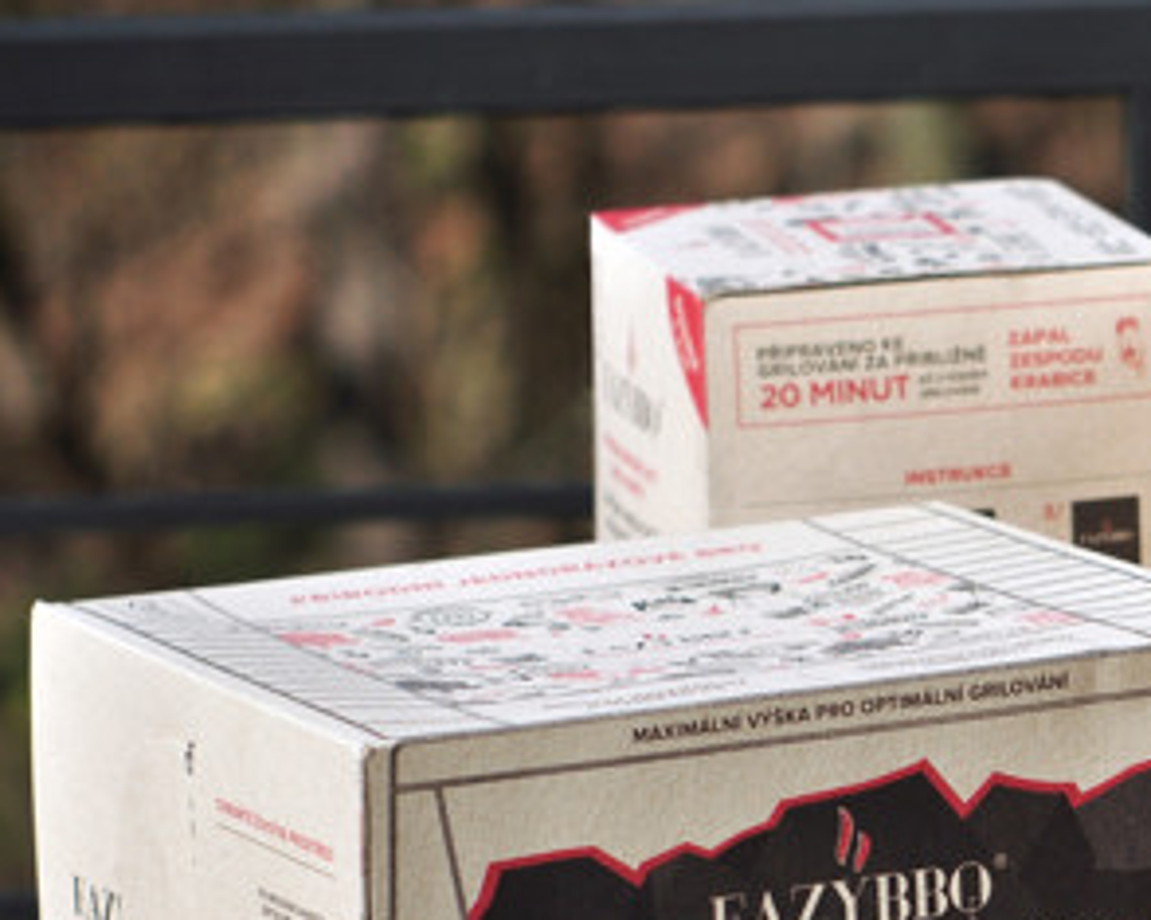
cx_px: 1084
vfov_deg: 5.9
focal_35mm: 260
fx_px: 8855
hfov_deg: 7.4
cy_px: 644
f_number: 4.5
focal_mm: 85
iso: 158
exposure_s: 1/4000
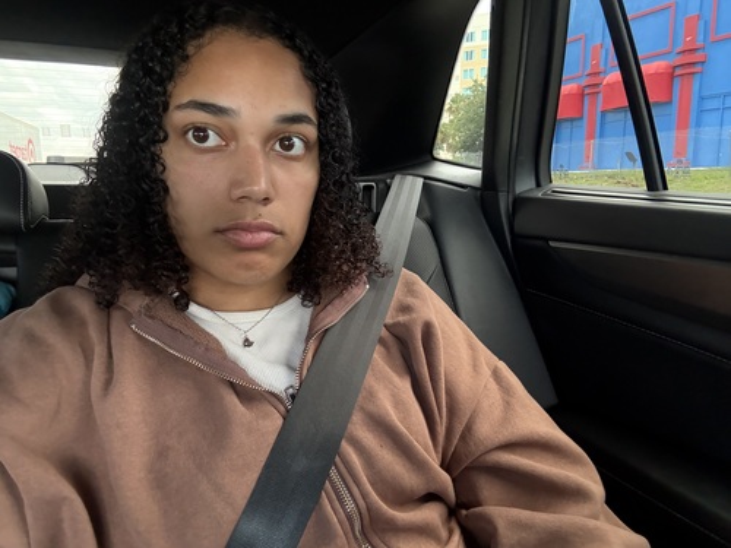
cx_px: 366
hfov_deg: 73.9
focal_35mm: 23
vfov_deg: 58.9
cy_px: 274
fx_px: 486
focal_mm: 2.69
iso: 320
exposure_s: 1/59
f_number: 1.9
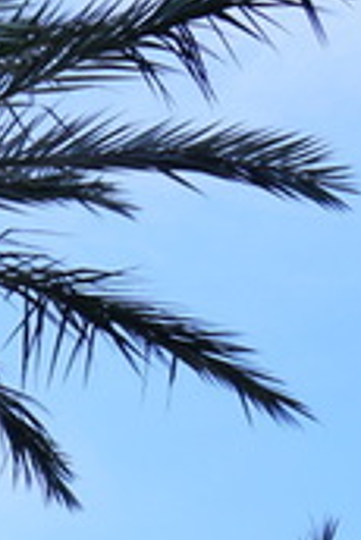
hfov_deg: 6.6
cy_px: 483
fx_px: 3065
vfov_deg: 10.0
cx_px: -257
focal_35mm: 204
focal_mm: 31
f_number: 5.6
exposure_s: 1/250
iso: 100
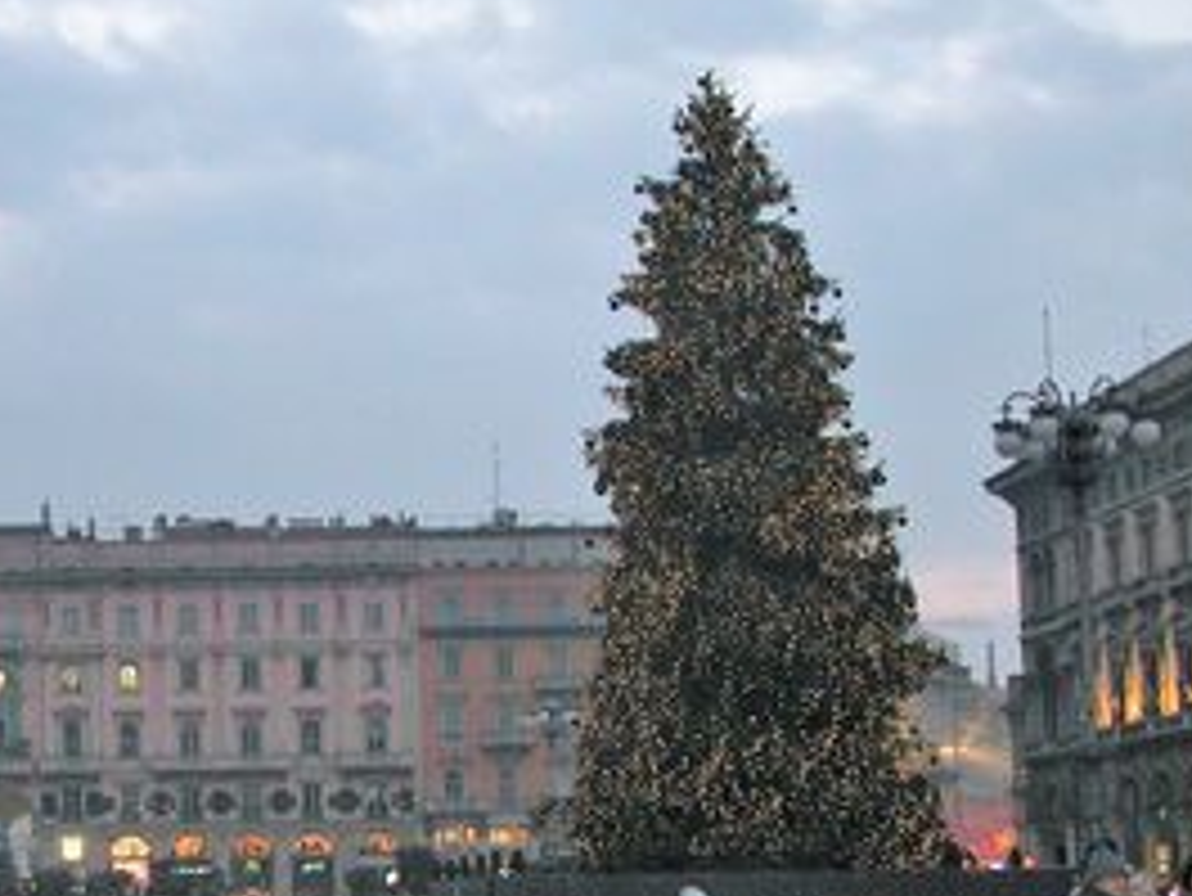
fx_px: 2274
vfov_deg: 22.0
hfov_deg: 28.4
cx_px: 148
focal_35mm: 66
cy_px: 727
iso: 200
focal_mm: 8.9
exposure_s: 1/60
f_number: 2.8
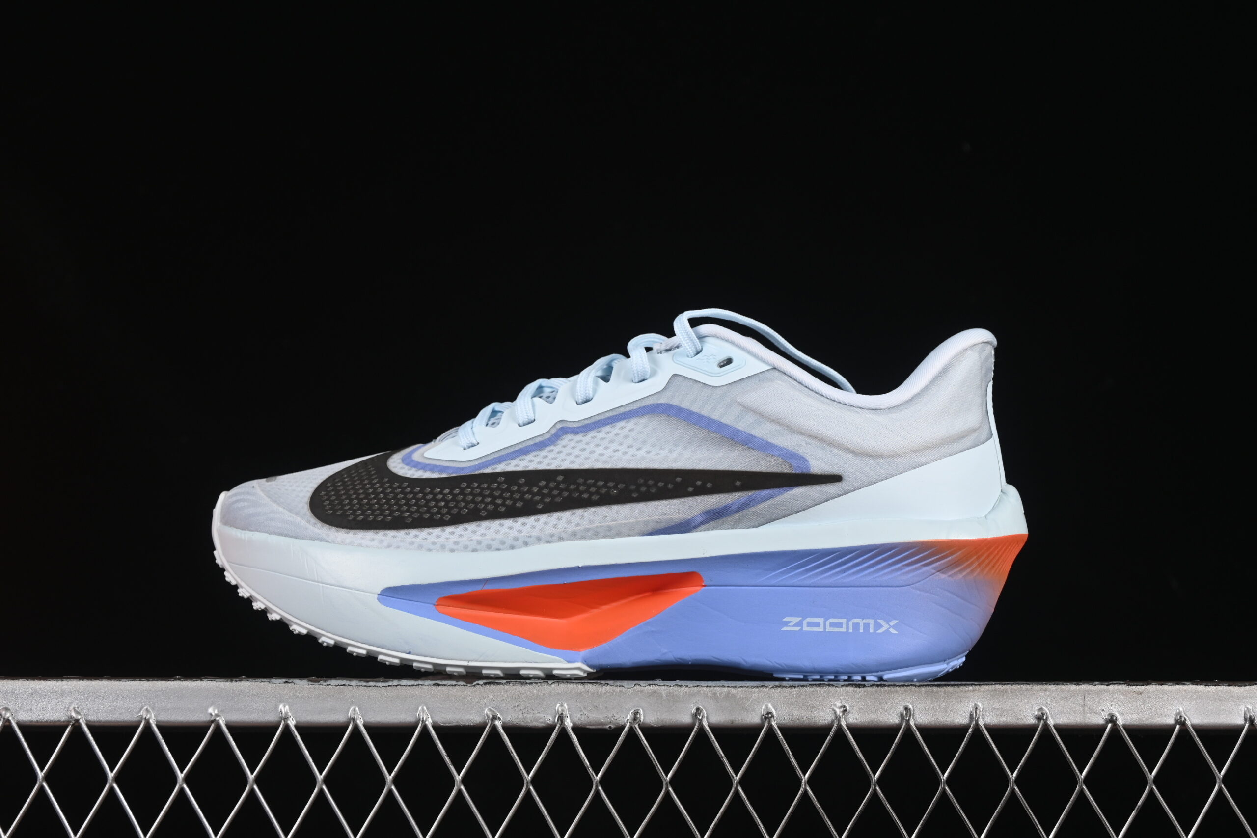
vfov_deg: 18.2
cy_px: 419
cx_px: 628
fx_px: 2619
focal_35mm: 75
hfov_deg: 27.0
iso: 160
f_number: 8
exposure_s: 1/60
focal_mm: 50
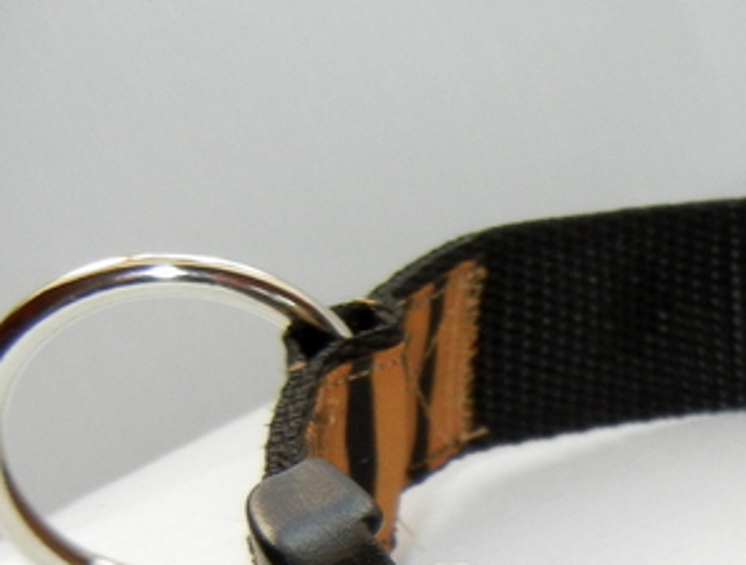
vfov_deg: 17.8
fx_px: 1751
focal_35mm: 81
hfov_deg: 22.4
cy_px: 594
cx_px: 869
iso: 160
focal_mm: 5.4
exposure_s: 1/203
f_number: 3.5
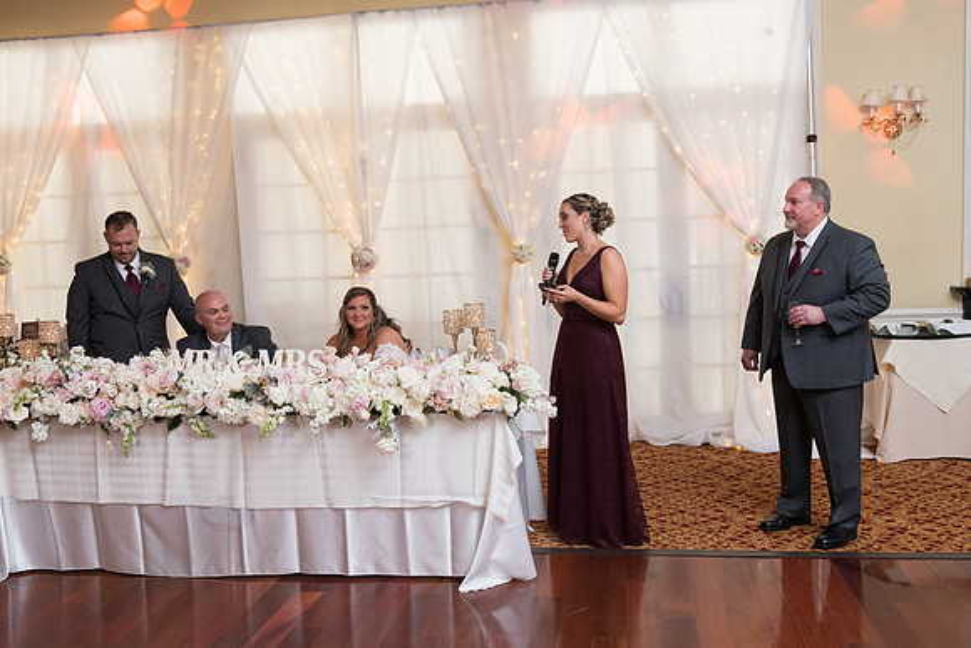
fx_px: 944
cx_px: 486
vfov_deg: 37.9
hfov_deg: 54.4
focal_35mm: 35
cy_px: 324
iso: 1600
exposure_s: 1/125
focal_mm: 35
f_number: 5
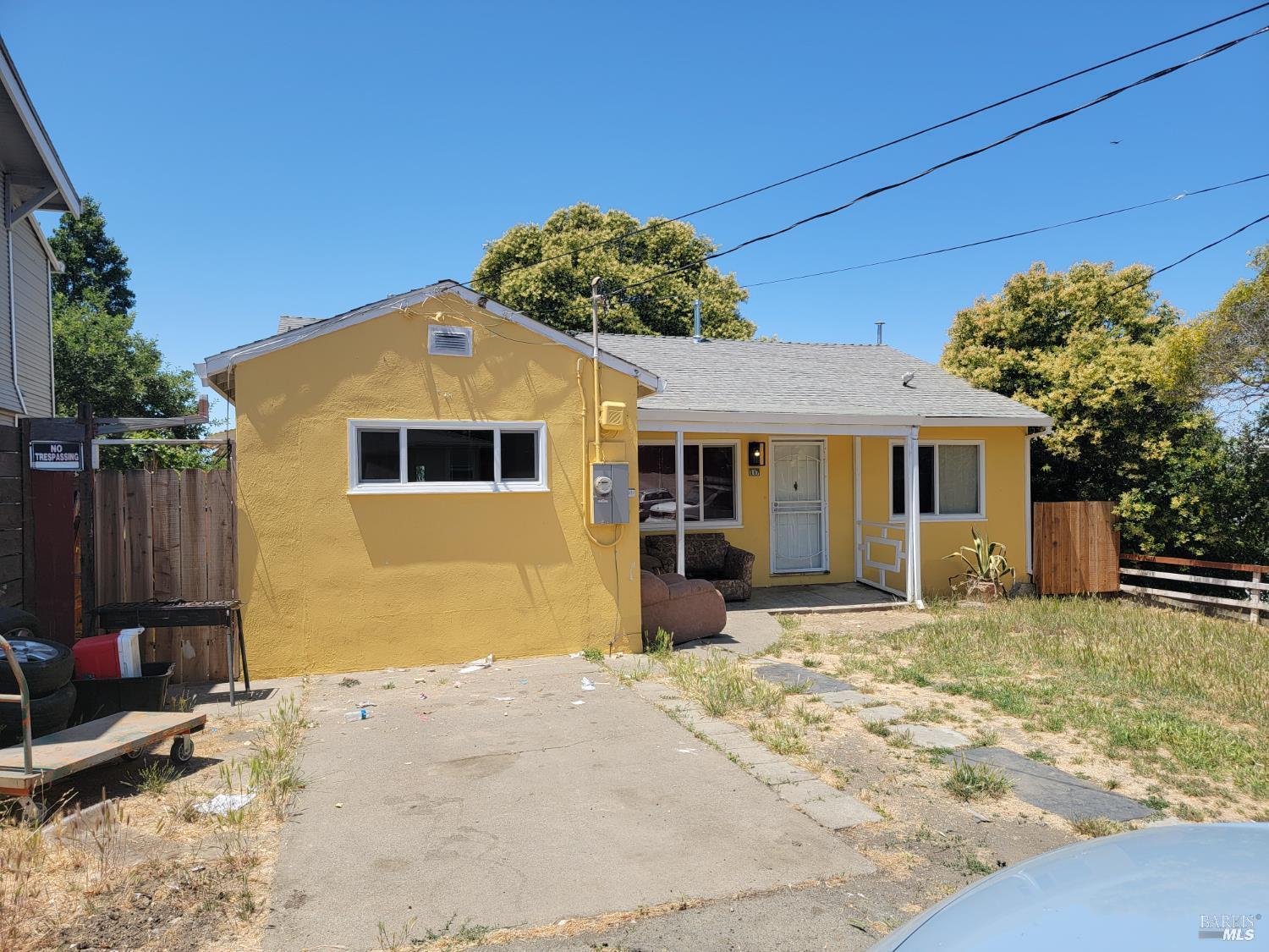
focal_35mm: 24
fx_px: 880
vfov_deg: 56.8
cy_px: 476
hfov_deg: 71.6
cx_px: 634
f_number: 1.8
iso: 16
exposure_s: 1/897
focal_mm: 6.7
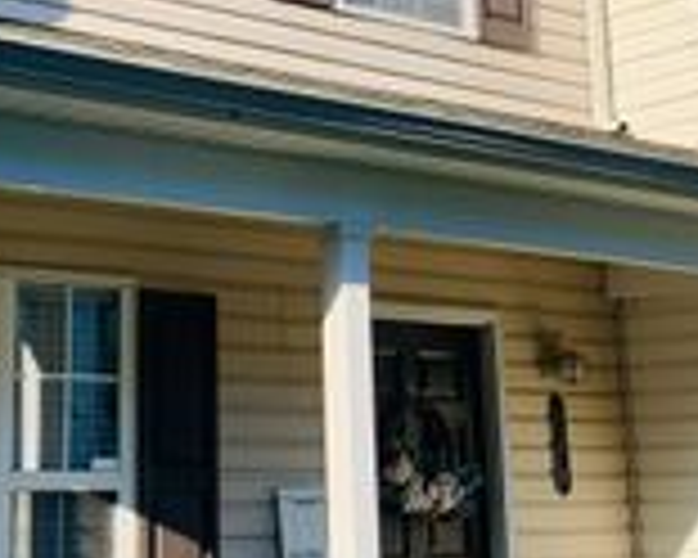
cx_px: 261
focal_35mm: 82
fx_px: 1694
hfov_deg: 23.2
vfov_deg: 18.6
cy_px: 119
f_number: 1.8
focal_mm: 4.25
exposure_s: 1/1536
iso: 25
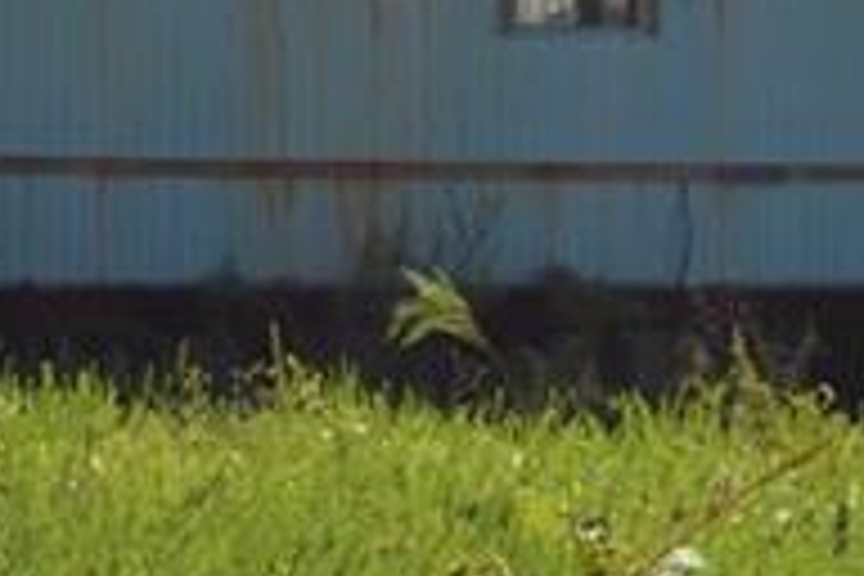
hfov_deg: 9.9
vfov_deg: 6.6
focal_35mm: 208
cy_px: 140
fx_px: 4992
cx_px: 184
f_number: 8
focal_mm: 26
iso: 100
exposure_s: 1/250
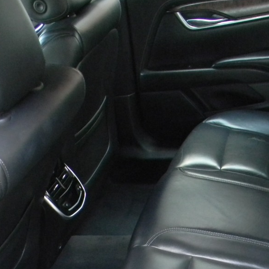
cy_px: 237
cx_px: 180
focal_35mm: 61
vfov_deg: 27.3
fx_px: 536
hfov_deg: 28.0
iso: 400
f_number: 3.5
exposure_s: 1/22.4
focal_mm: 5
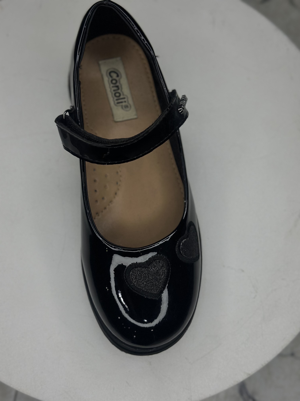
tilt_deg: -77.2
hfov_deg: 30.3
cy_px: 200
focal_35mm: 48
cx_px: 150
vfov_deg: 39.7
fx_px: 555
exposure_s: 1/1590
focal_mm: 6.86
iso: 80
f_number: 1.78
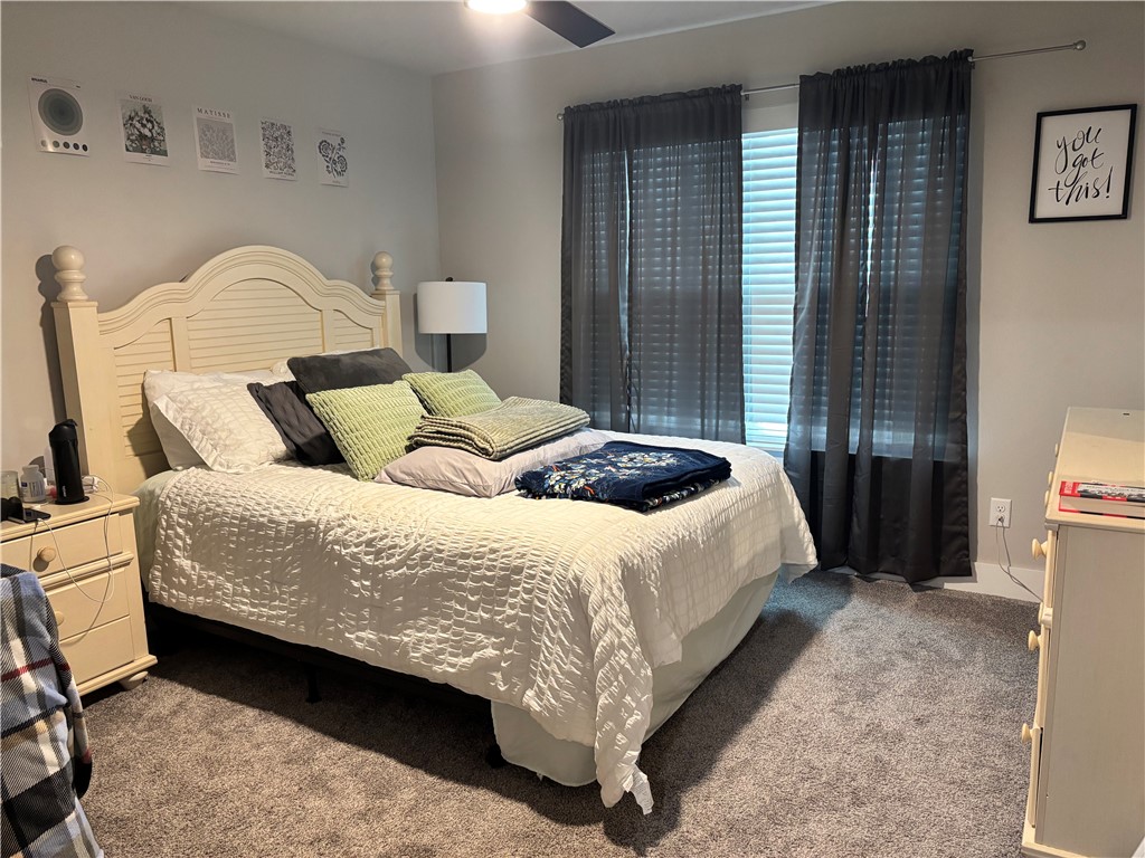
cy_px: 429
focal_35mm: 26
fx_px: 860
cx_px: 572
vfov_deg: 53.1
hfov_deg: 67.3
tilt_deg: -10.7
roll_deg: +1.3
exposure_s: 1/60
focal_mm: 5.96
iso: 250
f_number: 1.6
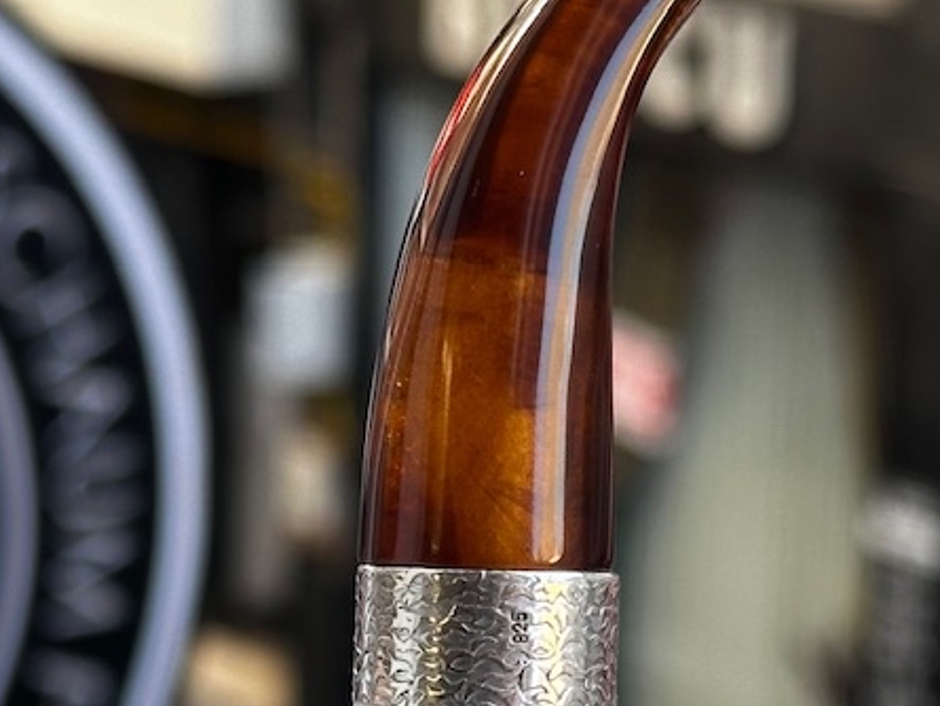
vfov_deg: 10.7
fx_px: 3748
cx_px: 484
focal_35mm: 138
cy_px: 689
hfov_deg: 14.3
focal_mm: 6.86
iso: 64
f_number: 1.78
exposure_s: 1/229
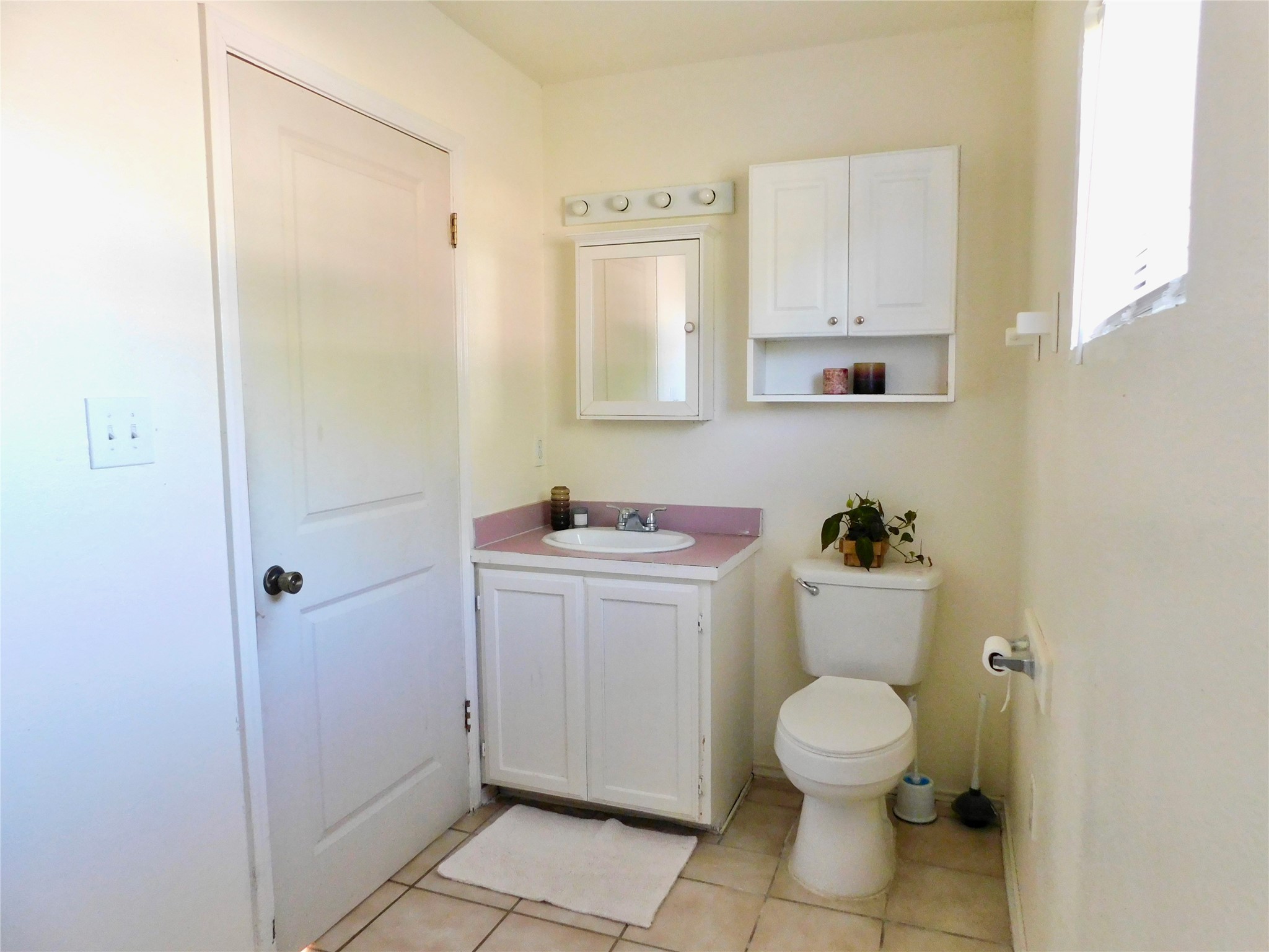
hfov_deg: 73.9
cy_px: 476
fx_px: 843
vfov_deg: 58.9
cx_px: 634
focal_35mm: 23
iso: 360
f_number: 3
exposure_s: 1/30
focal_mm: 4
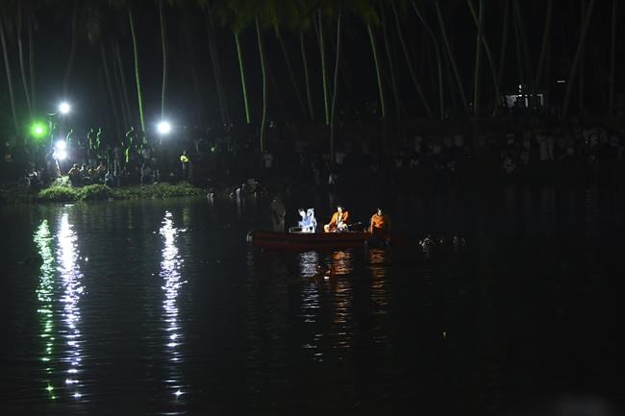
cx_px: 312
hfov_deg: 18.2
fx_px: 1953
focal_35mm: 112
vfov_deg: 12.2
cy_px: 208
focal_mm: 75
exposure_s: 1/200
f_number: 3.2
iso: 4000
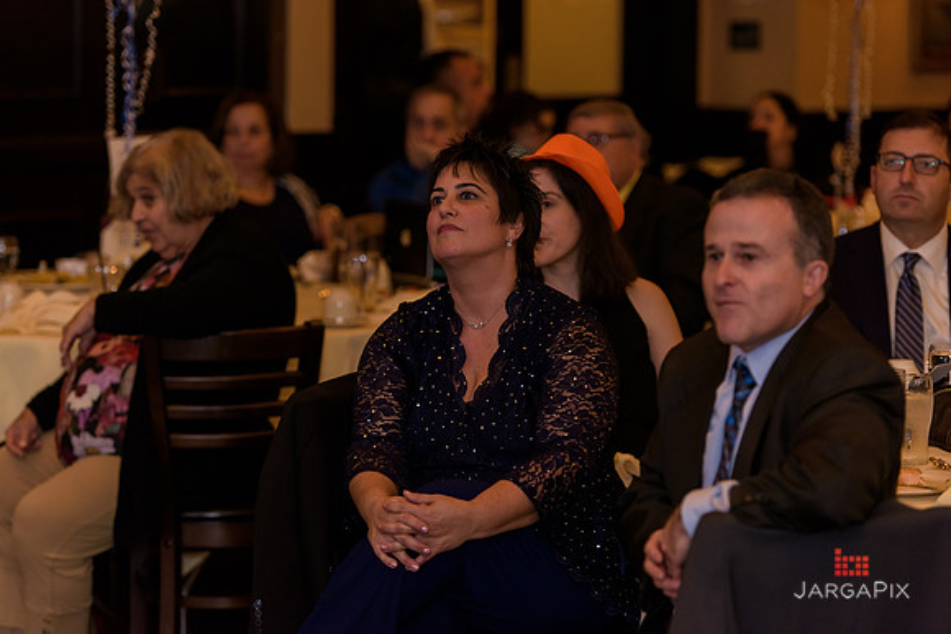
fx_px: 3303
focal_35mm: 125
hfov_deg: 16.4
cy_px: 317
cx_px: 476
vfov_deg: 11.0
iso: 1600
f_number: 3.2
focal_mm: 125
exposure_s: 1/125
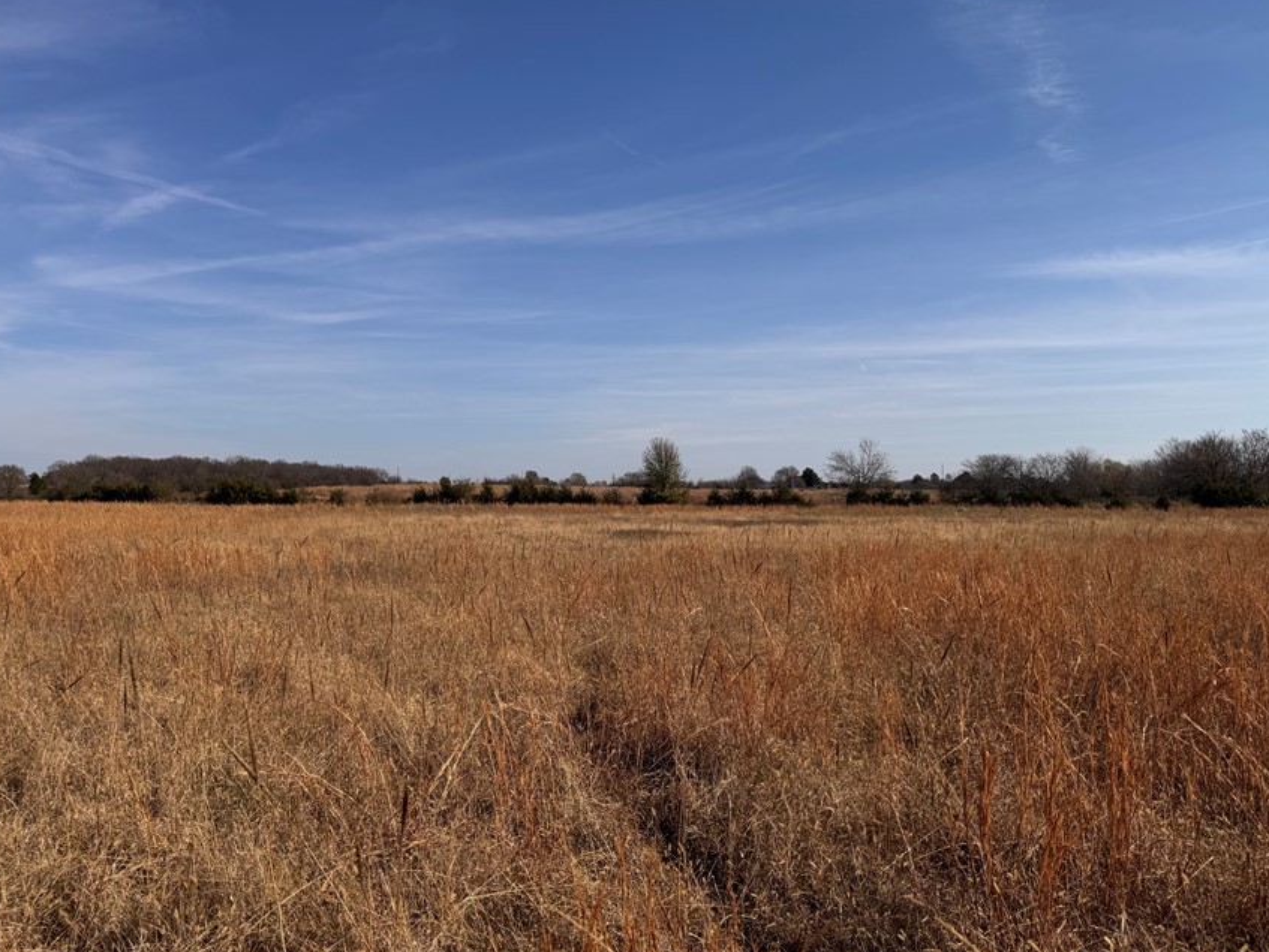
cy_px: 488
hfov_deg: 61.6
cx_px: 583
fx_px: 1064
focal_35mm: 29
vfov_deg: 48.3
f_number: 1.78
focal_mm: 6.76
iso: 80
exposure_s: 1/7092
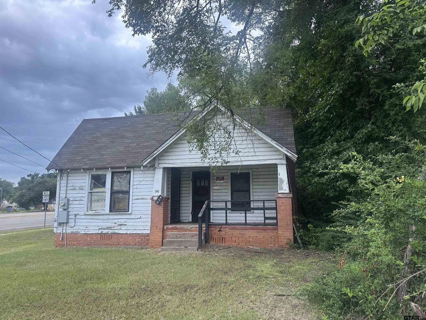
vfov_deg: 56.8
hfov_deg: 71.6
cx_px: 213
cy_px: 160
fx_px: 295
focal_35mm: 24
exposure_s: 1/60
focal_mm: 6.86
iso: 125
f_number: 1.78
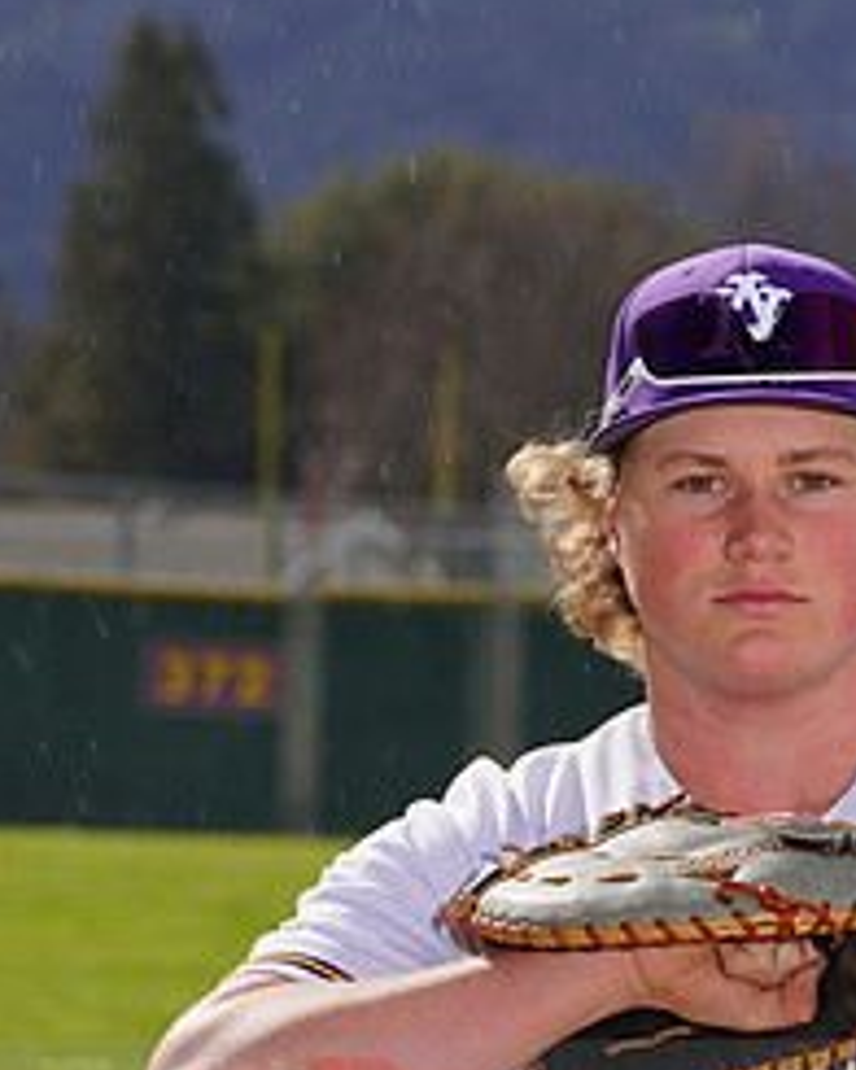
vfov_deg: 4.7
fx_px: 12889
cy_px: 1101
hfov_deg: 3.8
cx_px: 766
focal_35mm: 407
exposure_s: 1/250
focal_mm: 183
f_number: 11
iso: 100
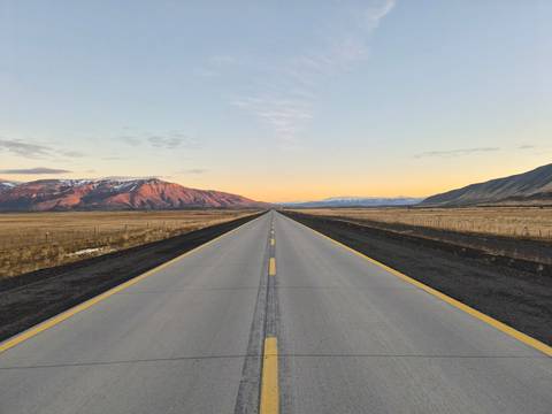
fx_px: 367
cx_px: 276
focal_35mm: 23
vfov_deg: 58.9
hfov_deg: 73.9
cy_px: 207
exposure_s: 1/180
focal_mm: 5.4
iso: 32
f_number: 1.8
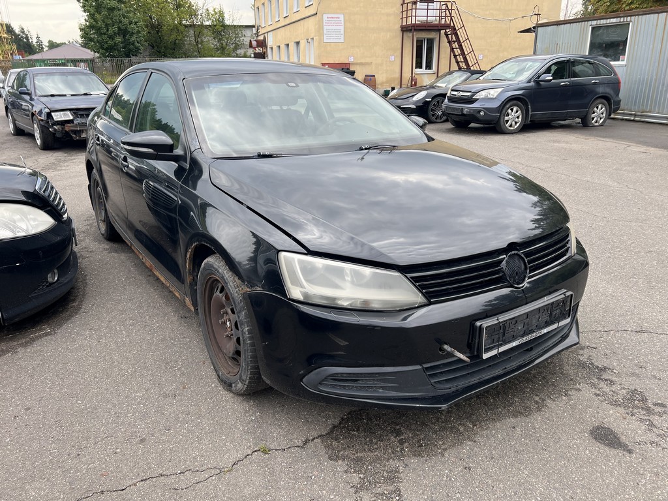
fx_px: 502
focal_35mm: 26
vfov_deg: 53.1
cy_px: 250
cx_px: 334
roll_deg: +1.8
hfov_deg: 67.3
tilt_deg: -20.3
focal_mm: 5.7
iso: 50
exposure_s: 1/827
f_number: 1.5
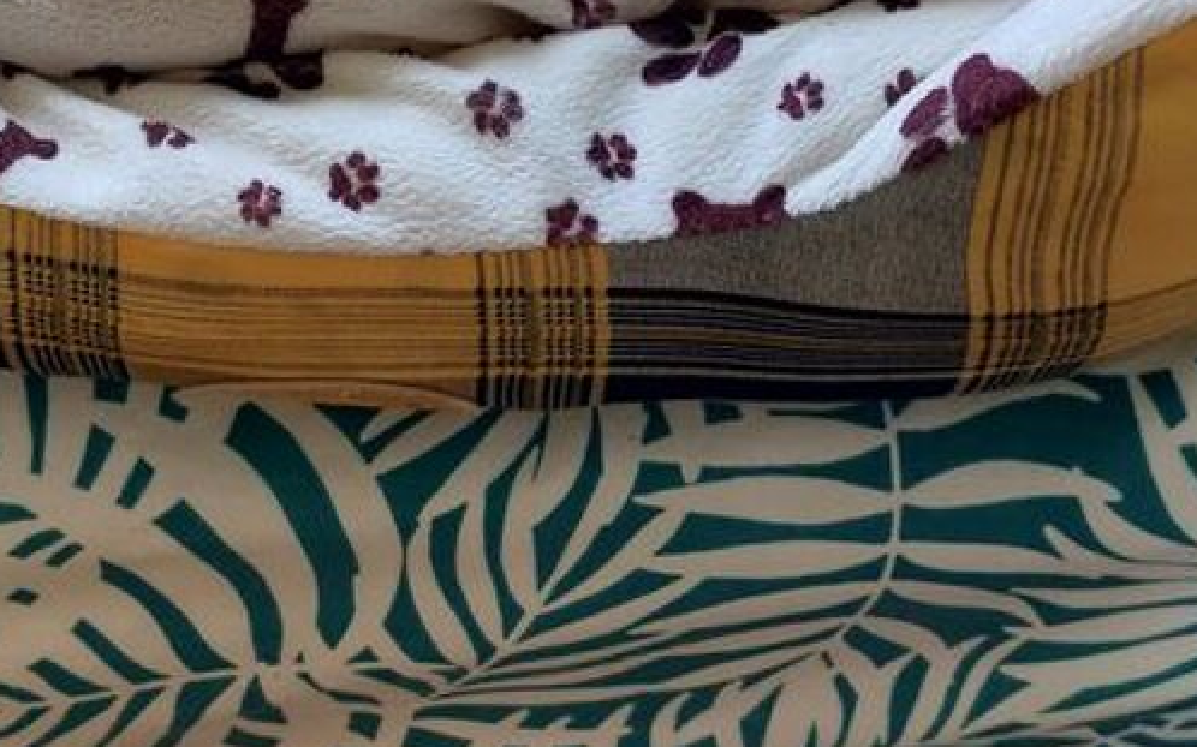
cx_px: 310
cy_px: -349
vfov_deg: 16.8
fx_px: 2316
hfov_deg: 28.6
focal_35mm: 71
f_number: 1.8
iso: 64
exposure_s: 1/50
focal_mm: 5.23
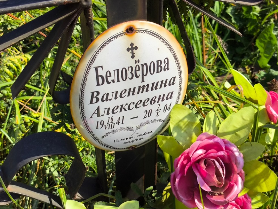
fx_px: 402
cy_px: 104
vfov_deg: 29.1
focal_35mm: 50
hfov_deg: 38.2
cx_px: 139
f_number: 1.7
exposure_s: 1/954
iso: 50
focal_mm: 4.71
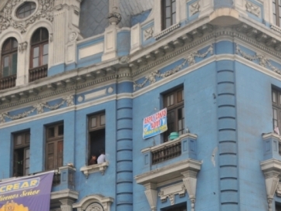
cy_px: 247
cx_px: 192
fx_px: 658
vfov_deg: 17.4
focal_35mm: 81
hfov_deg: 24.0
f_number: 5.6
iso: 200
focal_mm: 20
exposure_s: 1/125
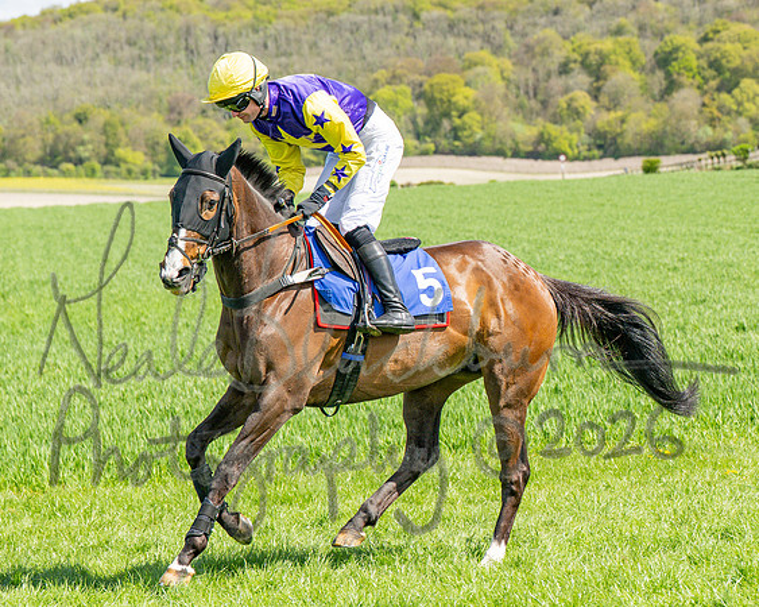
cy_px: 301
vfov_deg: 11.1
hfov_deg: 13.9
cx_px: 463
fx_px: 3121
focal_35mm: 139
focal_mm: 70
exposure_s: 1/2000
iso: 200
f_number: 4
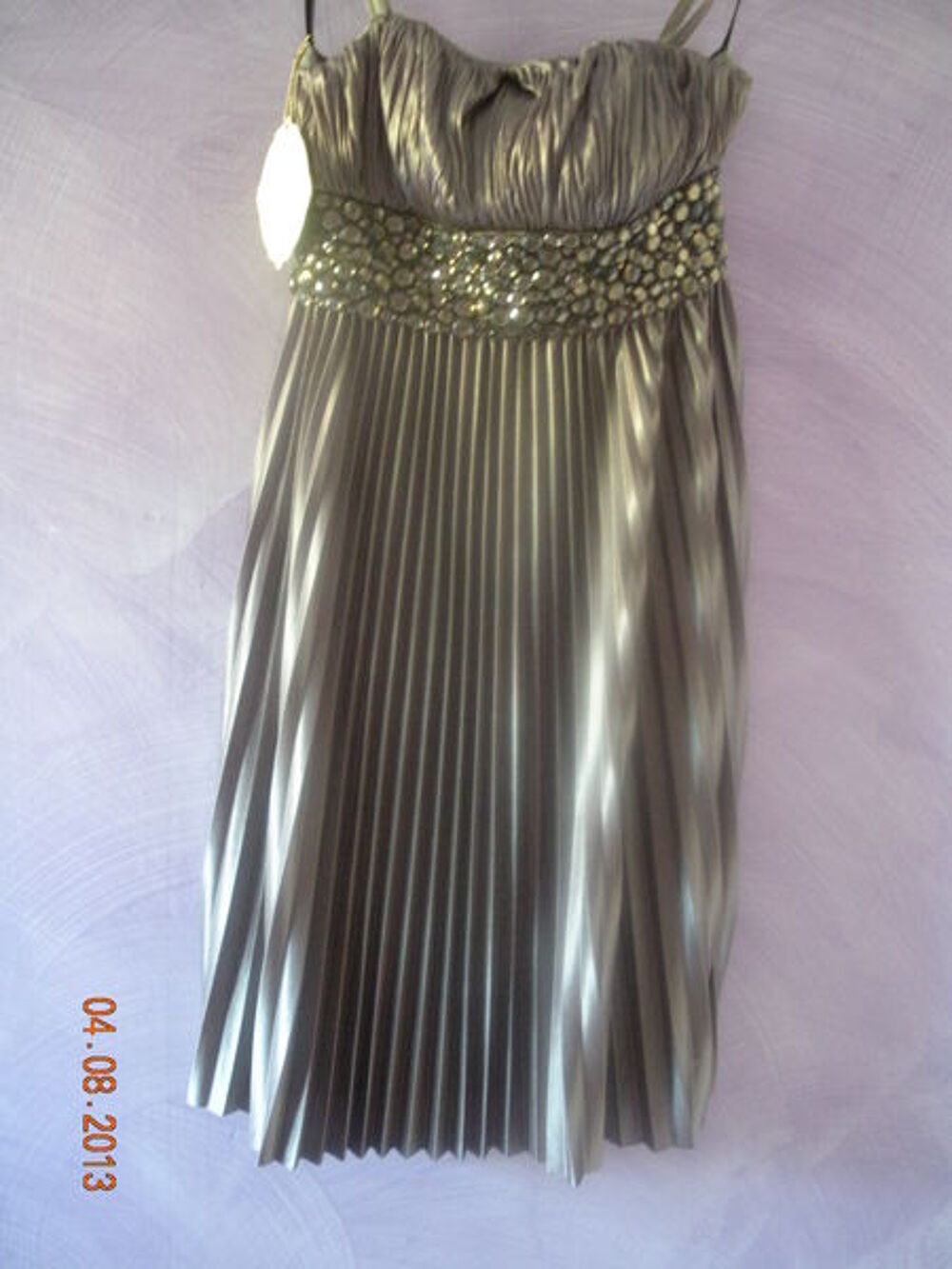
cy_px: 634
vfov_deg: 51.4
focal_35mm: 36
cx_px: 476
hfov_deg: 39.7
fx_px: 1320
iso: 433
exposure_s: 1/8
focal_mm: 6.3
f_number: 3.5
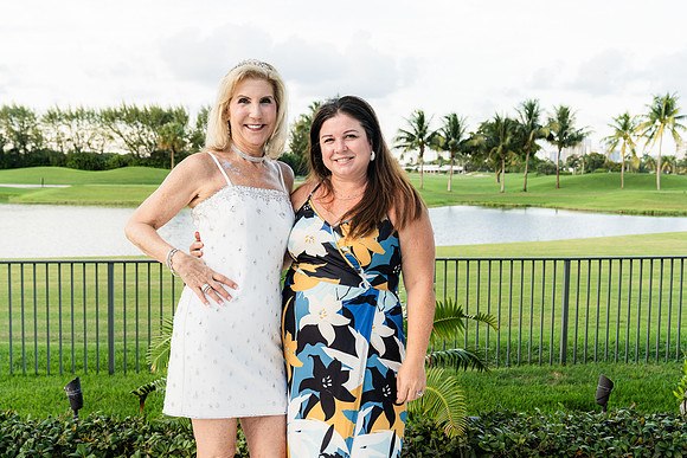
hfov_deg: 50.3
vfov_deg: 34.8
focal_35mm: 38
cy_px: 229
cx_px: 344
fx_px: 731
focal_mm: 38
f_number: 5.6
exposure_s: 1/160
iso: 500
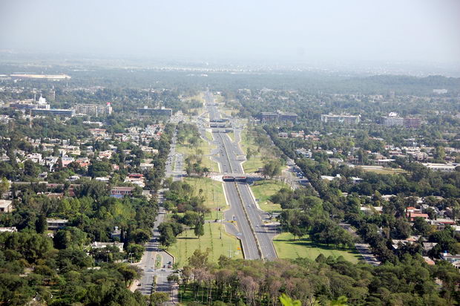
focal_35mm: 98
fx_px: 1245
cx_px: 230
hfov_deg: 20.9
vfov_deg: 14.0
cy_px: 153
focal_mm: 65
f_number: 5.6
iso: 200
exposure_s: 1/500
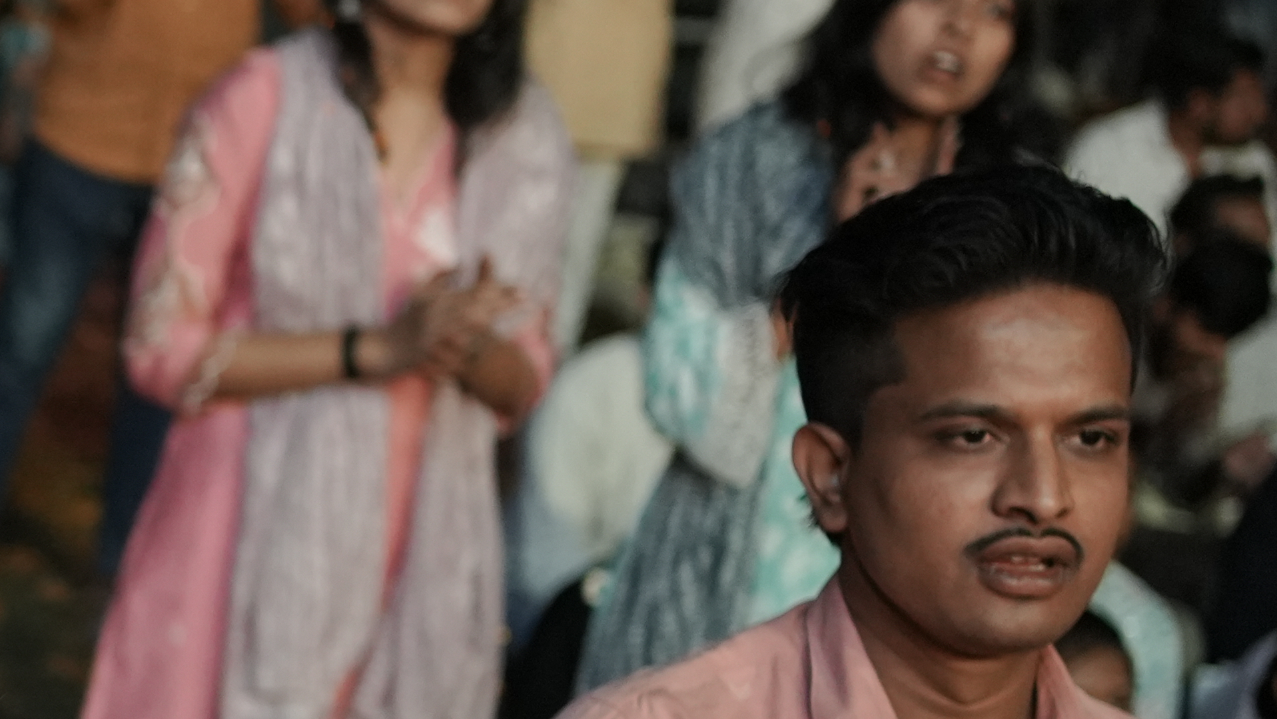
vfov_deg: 9.0
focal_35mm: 134
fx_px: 4538
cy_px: 784
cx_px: -617
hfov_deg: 14.9
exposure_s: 1/320
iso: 2500
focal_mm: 35
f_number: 2.2
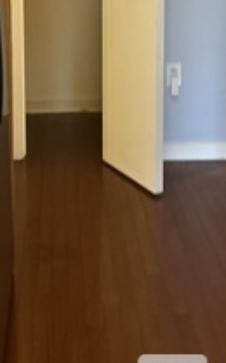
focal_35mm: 66
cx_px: 93
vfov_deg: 28.9
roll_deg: -0.3
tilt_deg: -7.7
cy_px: -10
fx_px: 653
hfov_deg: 19.6
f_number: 1.5
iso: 400
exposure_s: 1/60
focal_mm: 5.7
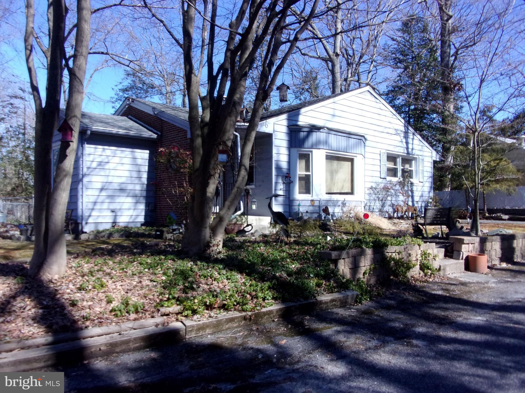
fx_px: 425
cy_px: 196
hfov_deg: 63.4
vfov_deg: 49.7
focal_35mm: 28
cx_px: 262
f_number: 10.8
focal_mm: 5.1
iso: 200
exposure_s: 1/100
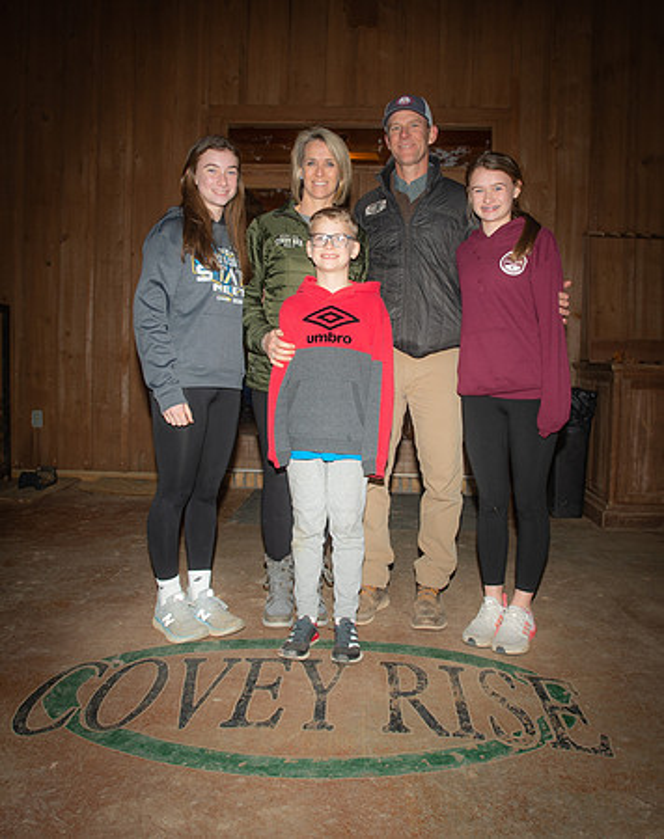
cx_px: 351
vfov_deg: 62.5
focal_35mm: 28
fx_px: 690
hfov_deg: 51.3
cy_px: 381
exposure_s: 1/200
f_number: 3.5
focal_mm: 17
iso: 500
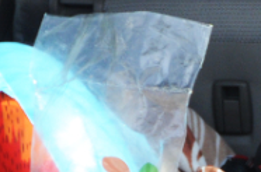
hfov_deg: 1.5
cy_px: 84
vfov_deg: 1.0
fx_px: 9922
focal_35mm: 1372
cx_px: 436
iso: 500
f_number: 5.6
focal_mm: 170
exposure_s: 1/1250
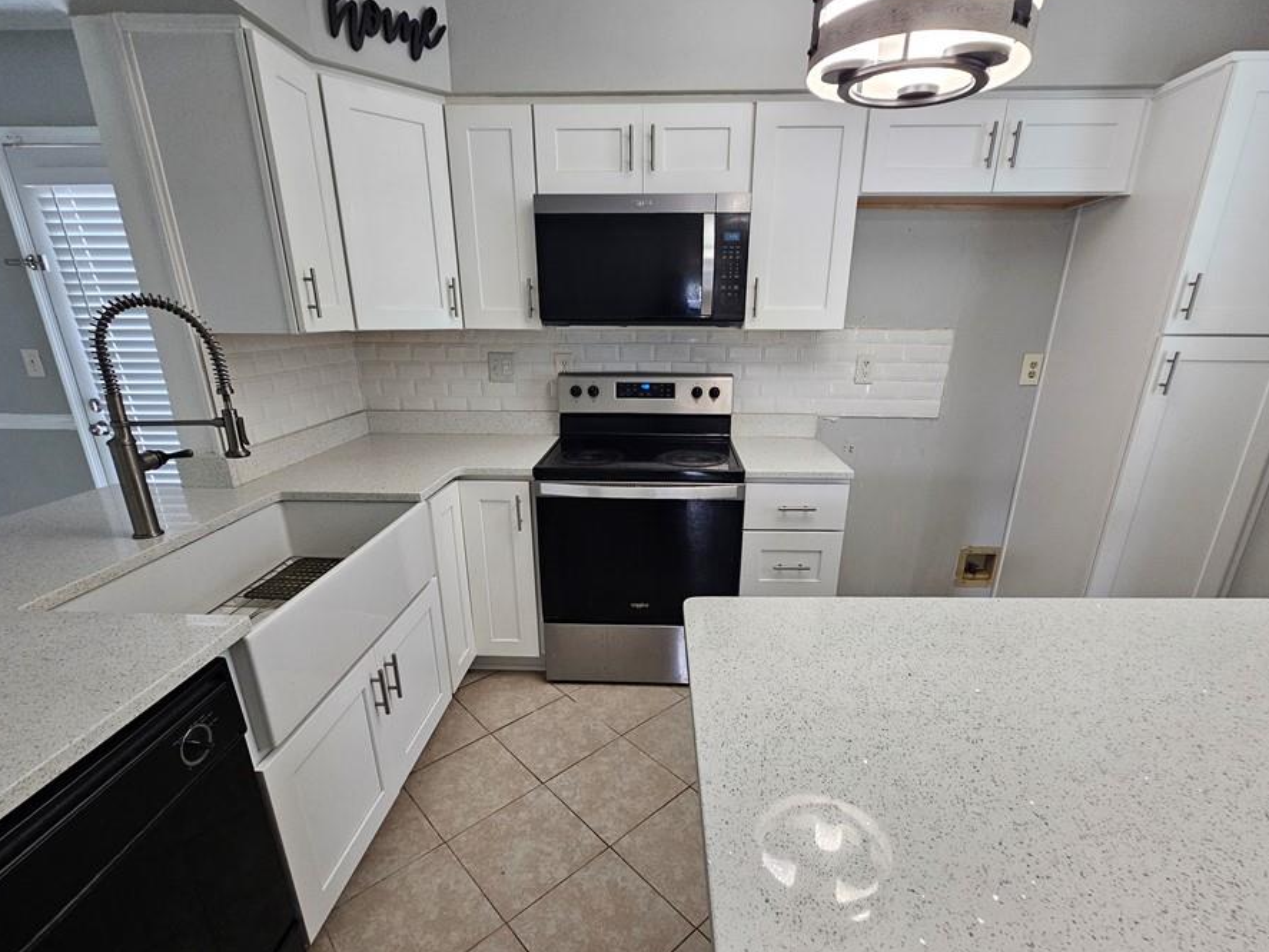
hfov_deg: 98.1
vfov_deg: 81.4
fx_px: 550
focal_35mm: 15
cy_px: 533
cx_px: 650
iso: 320
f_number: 2.2
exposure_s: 1/40
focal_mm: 2.2
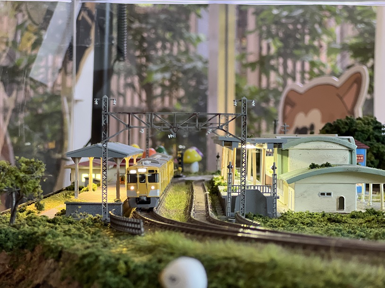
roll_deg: -0.6
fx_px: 856
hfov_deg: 25.3
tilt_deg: +0.1
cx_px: 192
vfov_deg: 19.1
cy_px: 144
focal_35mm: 77
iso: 160
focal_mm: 9
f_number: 2.8
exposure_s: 1/50
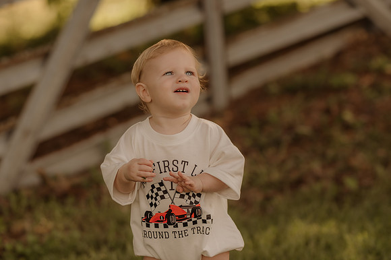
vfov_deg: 10.8
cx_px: 196
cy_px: 130
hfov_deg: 16.1
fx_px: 1379
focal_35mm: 127
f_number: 2
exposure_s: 1/1250
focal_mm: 85
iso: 250
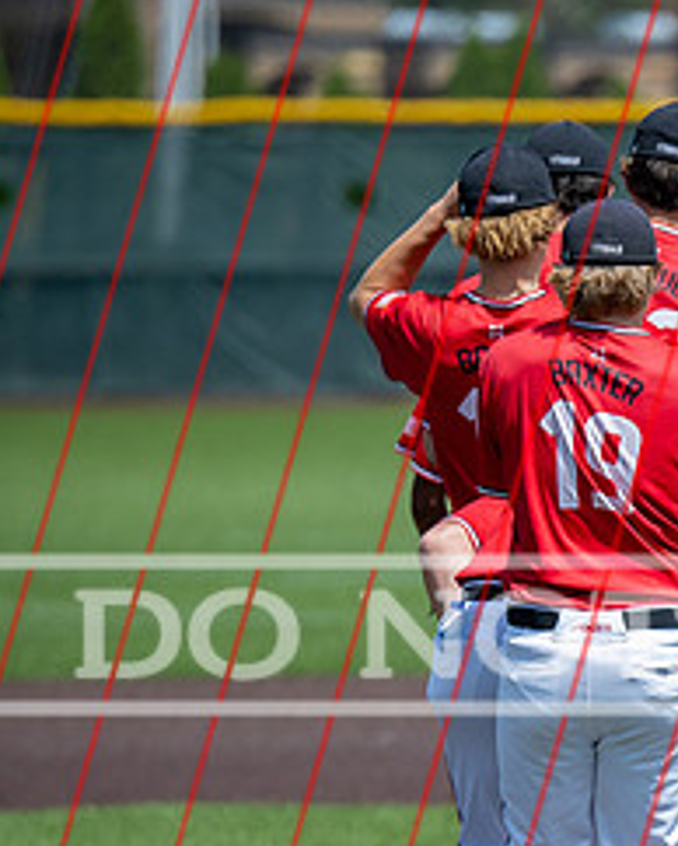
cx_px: 816
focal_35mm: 613
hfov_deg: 2.5
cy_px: 663
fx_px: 15356
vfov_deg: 3.2
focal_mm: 200
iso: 280
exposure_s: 1/3200
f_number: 2.8
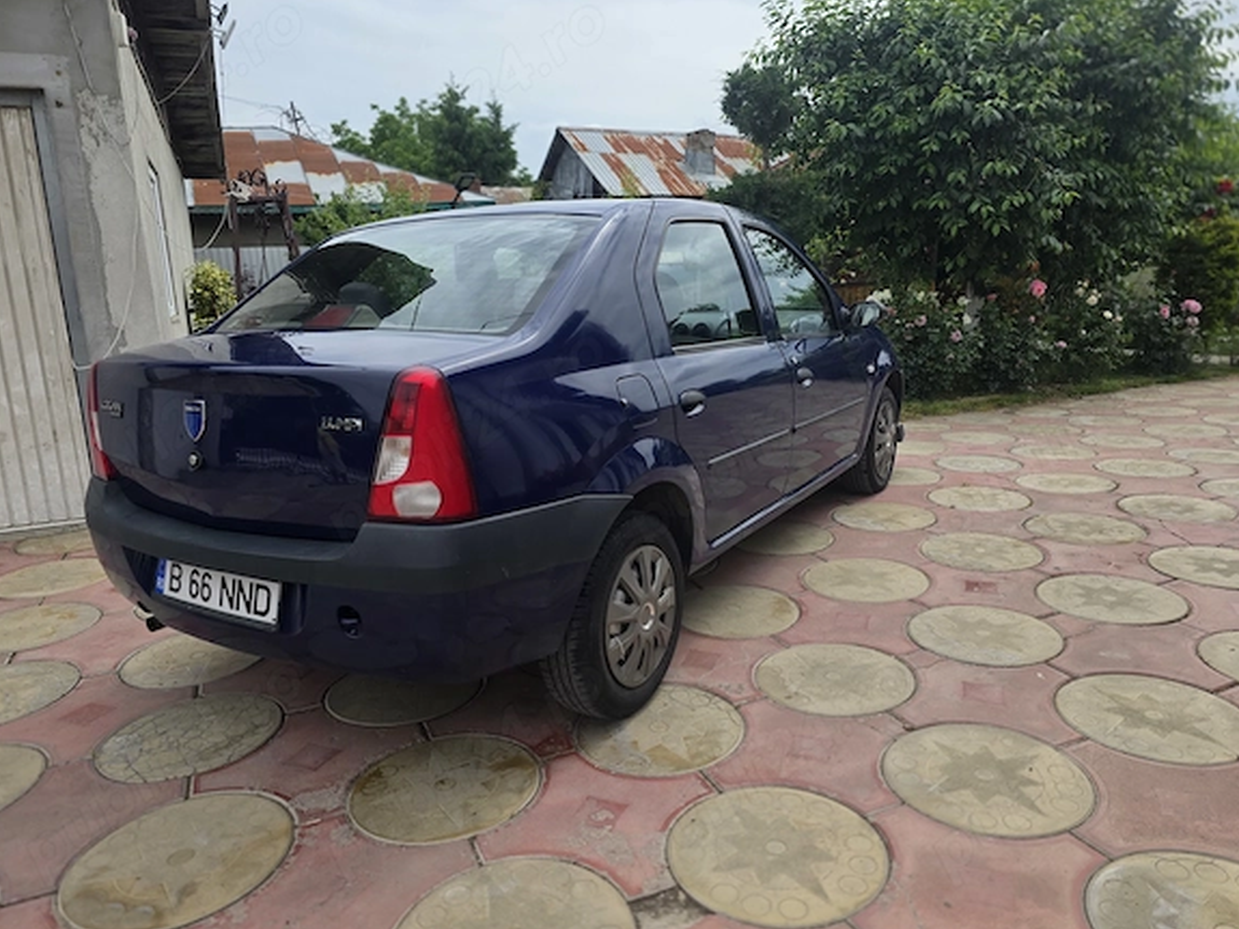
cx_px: 616
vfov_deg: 56.8
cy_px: 461
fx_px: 859
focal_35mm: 24
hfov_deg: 71.6
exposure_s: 1/4434
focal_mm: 6.3
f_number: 1.7
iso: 80
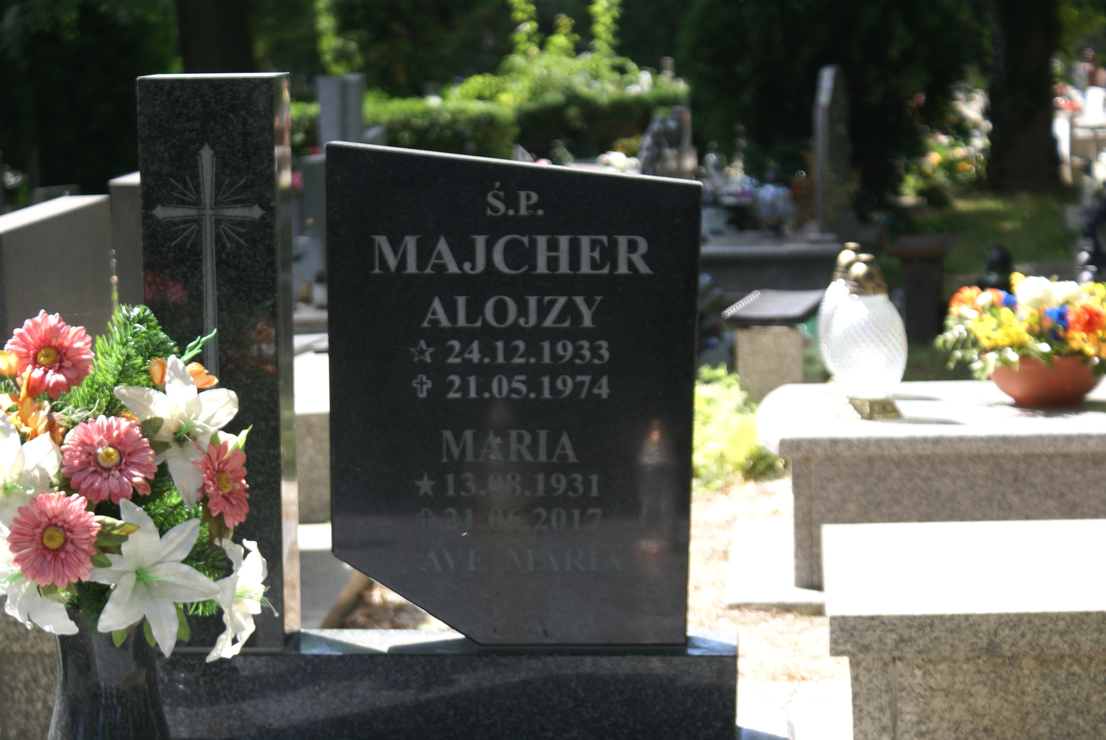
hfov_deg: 19.4
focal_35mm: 105
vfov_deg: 13.1
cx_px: 553
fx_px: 3230
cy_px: 370
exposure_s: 1/125
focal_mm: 70
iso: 100
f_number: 5.6
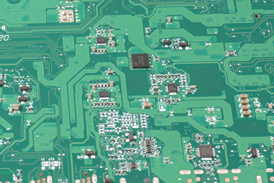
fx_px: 1172
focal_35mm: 154
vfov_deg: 8.9
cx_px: -57
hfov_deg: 13.0
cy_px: 51
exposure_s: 1/160
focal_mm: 30
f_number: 6.3
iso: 1000
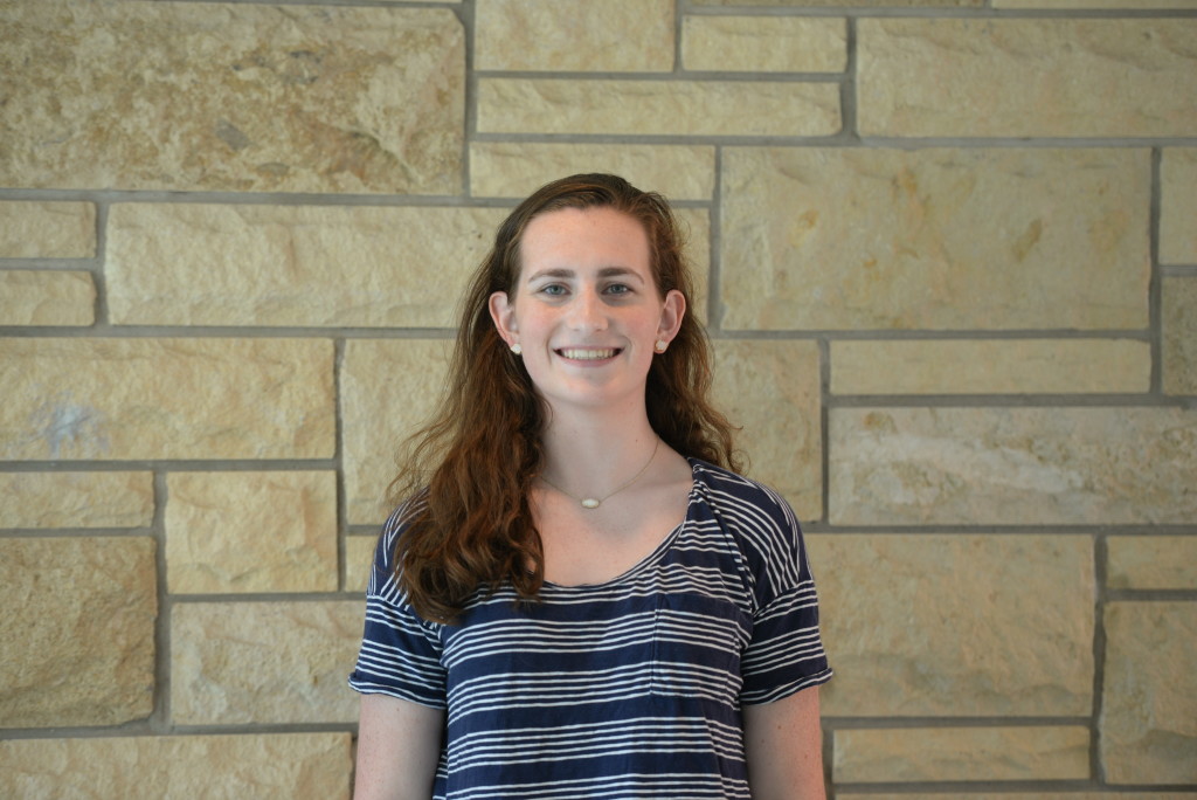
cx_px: 598
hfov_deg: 15.2
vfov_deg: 10.2
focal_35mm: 135
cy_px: 400
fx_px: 4491
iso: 500
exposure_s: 1/200
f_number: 2.8
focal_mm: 135
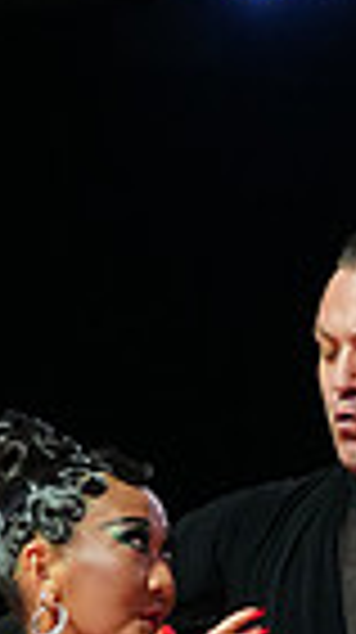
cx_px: 119
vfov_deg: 5.5
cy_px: 1165
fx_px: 6514
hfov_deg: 3.1
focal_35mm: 387
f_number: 4
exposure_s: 1/320
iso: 2500
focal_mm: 90
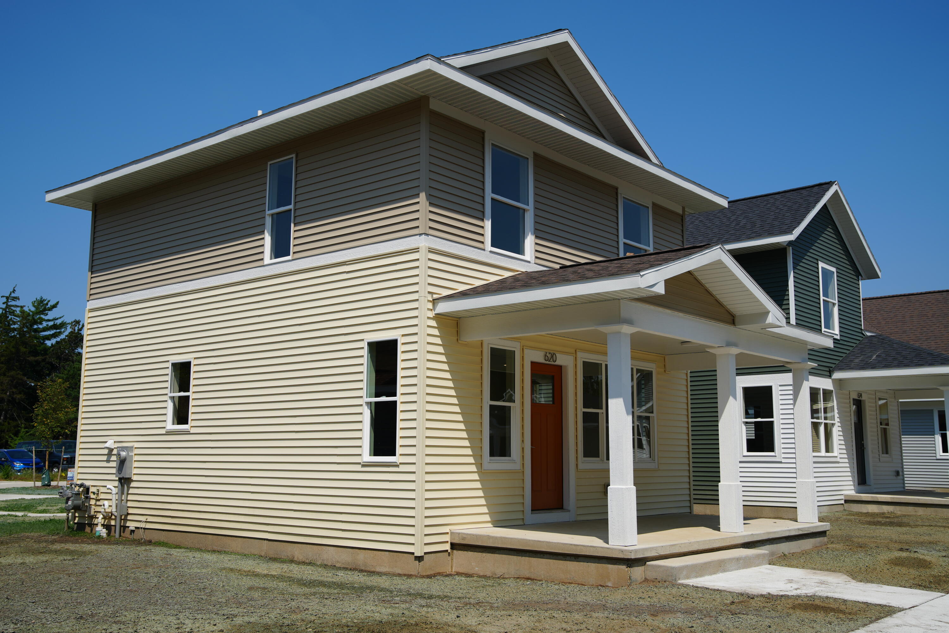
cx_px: 474
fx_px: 923
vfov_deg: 37.9
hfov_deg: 54.4
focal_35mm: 35
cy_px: 316
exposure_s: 1/1000
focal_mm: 35
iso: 100
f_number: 5
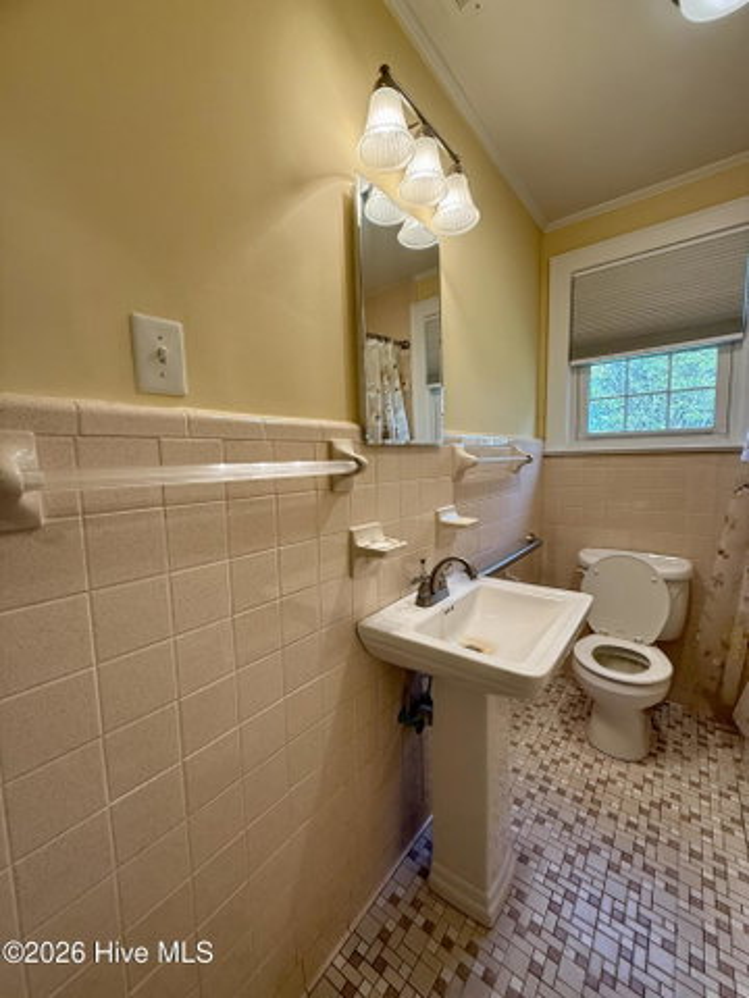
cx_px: 374
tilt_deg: -5.2
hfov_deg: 85.7
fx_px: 404
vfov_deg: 102.1
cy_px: 499
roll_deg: +0.3
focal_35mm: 14
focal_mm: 2.22
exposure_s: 1/120
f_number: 2.2
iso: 125
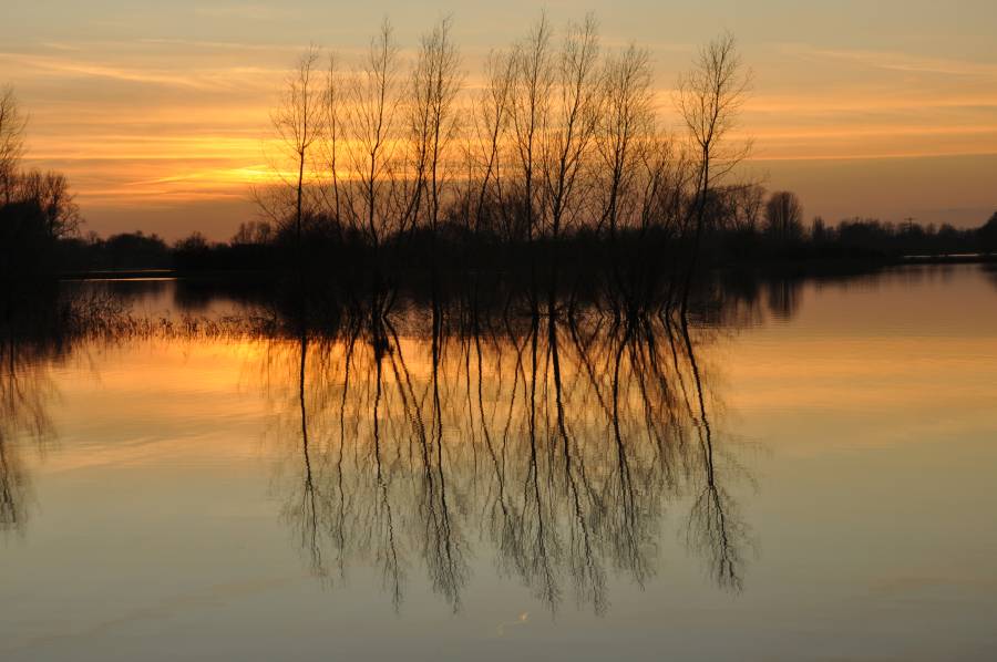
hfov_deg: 23.4
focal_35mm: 87
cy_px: 331
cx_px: 498
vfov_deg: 15.7
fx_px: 2407
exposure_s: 1/80
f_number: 13
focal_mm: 58
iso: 200
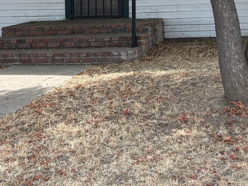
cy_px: -35
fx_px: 545
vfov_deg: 18.4
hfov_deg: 25.1
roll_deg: +2.2
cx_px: 210
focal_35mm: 76
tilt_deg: +0.1
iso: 64
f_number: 1.6
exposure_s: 1/527
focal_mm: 5.96
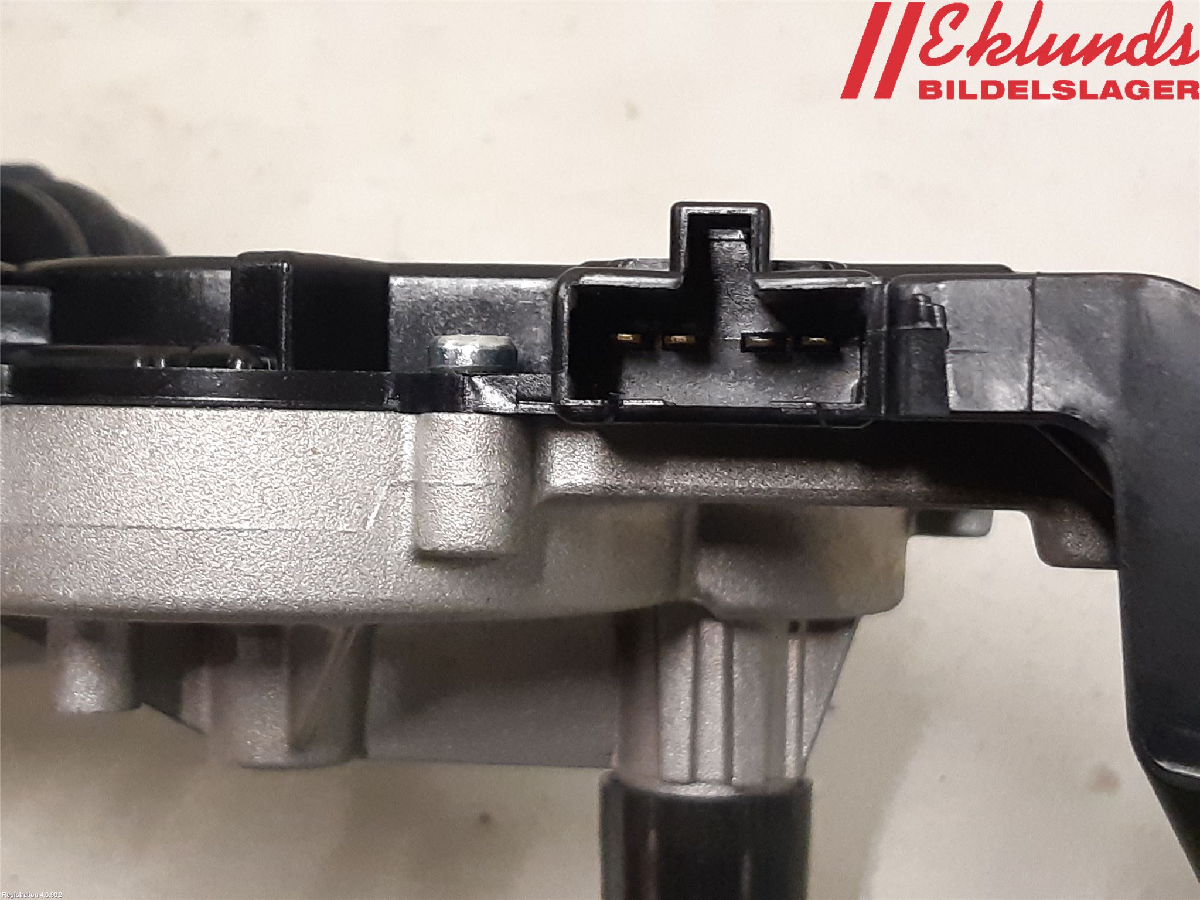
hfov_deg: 67.3
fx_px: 901
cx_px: 600
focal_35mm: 26
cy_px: 450
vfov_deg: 53.1
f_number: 1.7
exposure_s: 1/50
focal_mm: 3.93
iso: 320
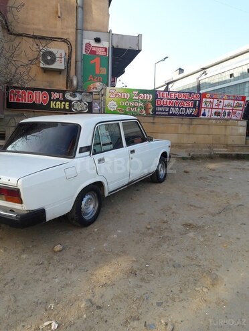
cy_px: 166
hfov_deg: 49.7
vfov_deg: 63.4
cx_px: 124
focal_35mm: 28
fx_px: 269
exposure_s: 1/508
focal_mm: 3.7
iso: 40
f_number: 1.9
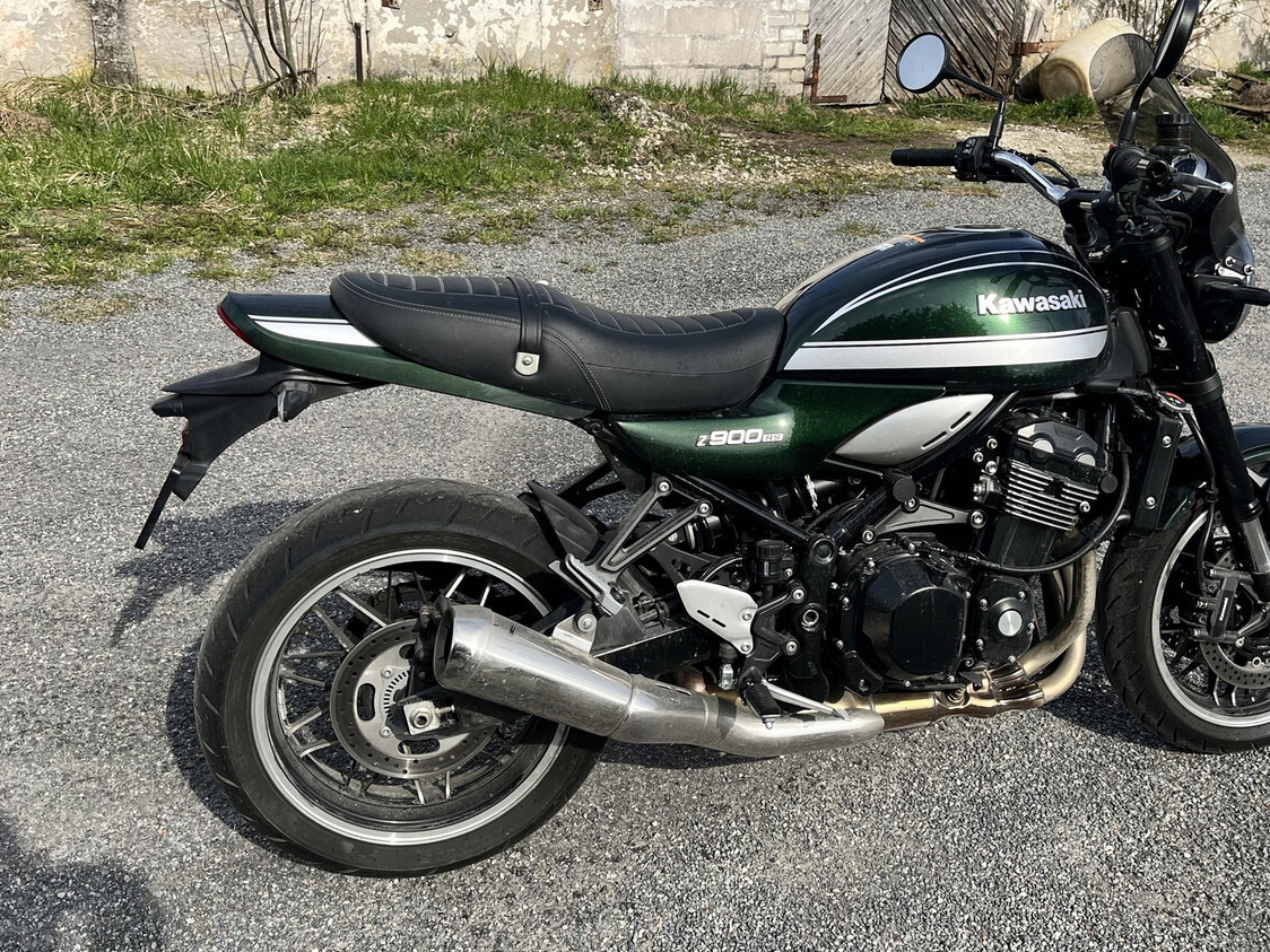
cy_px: 398
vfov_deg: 38.6
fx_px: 1357
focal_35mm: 37
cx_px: 783
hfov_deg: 49.7
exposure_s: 1/2688
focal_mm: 5.1
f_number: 1.6
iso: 50
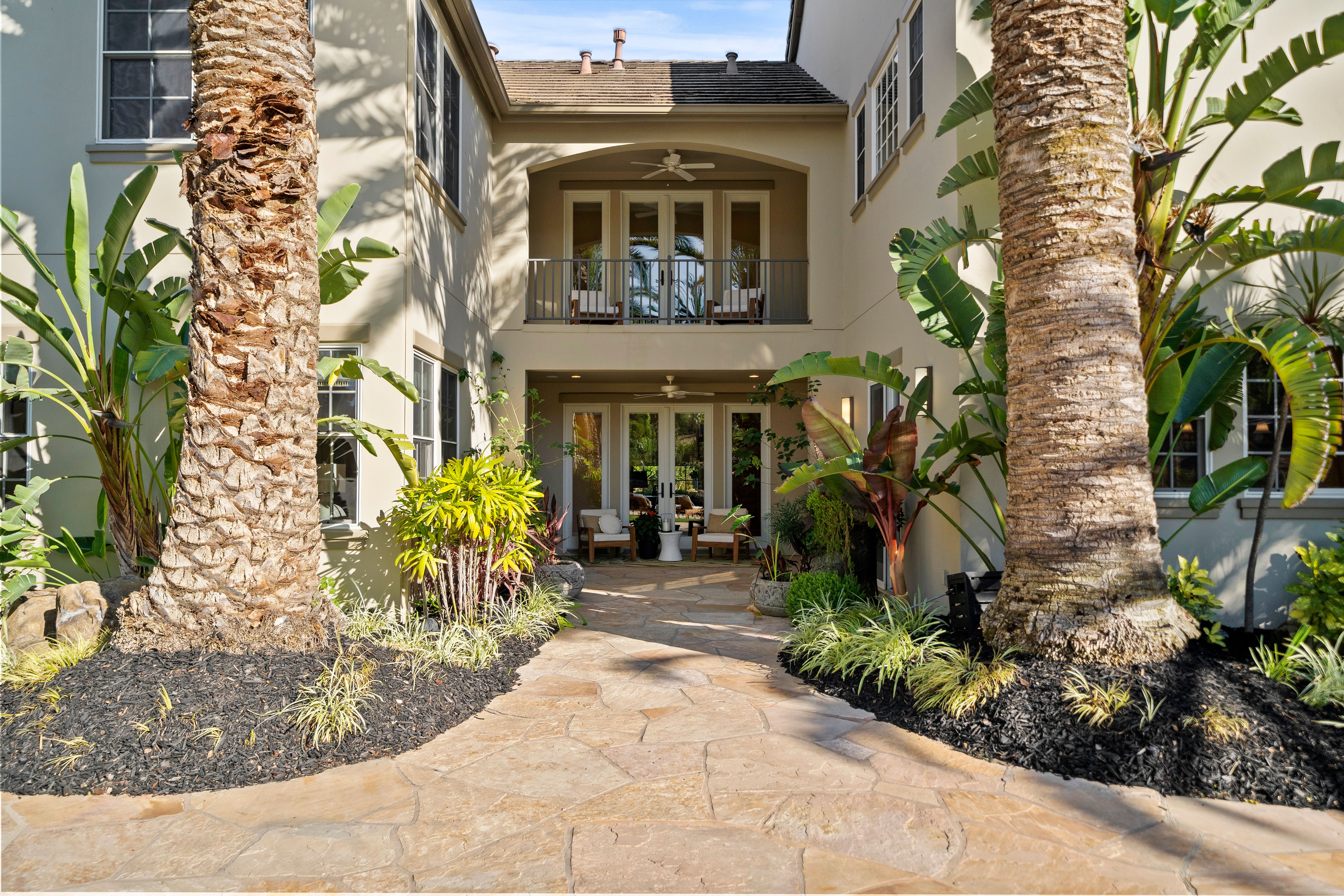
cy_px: 448
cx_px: 672
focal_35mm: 24
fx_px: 896
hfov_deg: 73.7
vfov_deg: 53.1
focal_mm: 24
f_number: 4
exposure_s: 1/1250
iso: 400
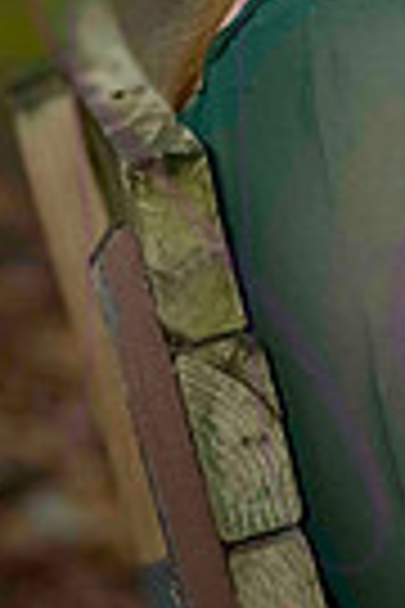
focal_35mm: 333
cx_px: 572
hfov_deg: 4.1
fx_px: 5619
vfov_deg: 6.2
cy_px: -18
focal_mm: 100
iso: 1600
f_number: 3.2
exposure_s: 1/320
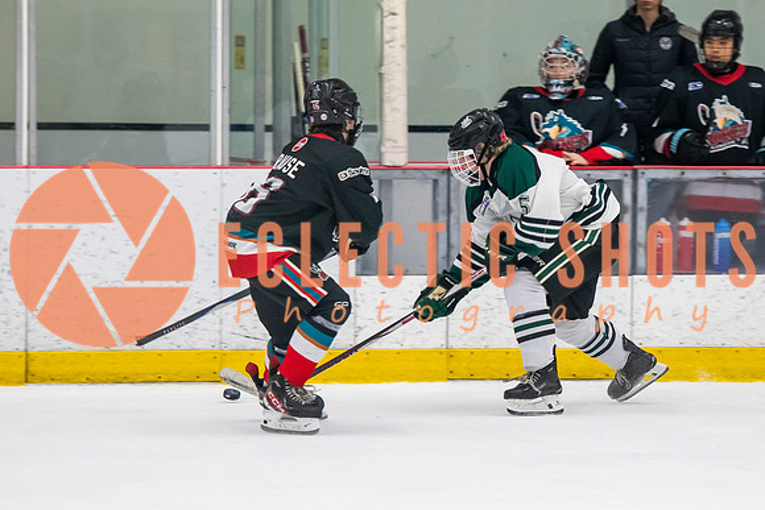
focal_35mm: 267
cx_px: 509
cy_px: 222
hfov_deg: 7.7
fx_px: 5683
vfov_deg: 5.1
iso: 2000
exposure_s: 1/640
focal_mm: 135
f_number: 3.2
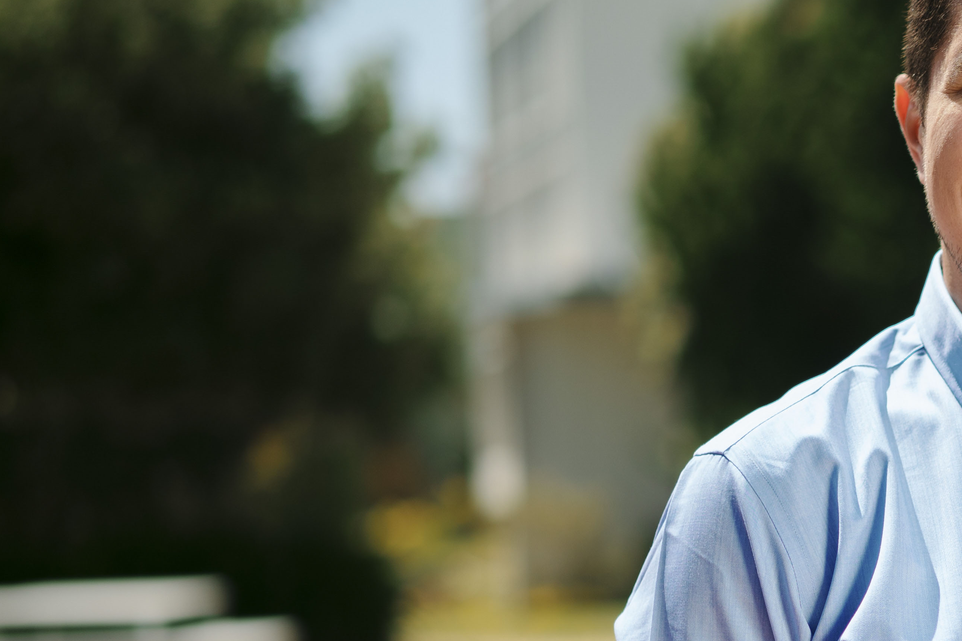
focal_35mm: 136
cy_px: 610
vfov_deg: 10.0
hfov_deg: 14.4
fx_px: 3634
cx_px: 1304
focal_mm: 50
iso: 50
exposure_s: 1/200
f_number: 1.4
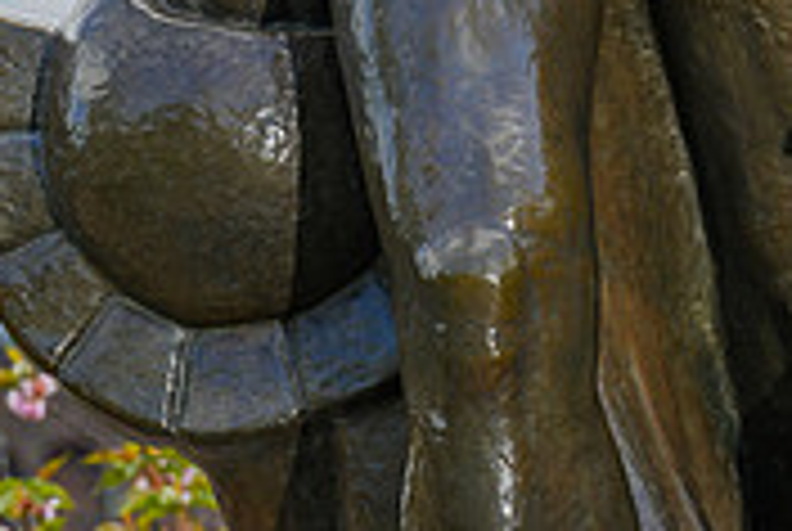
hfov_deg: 2.9
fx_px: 15580
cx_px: 1066
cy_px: 40
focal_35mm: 707
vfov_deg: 2.0
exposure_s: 1/200
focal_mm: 190
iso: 100
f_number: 8
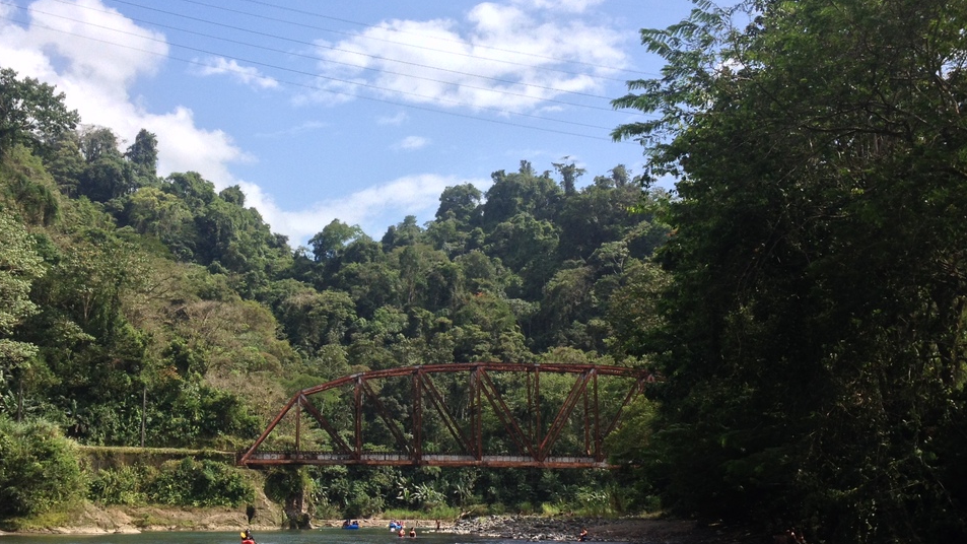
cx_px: 376
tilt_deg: +9.0
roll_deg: +1.4
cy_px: 268
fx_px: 1231
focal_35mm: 48
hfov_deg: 42.6
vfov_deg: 24.9
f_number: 2.4
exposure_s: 1/1453
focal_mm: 4.28
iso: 50
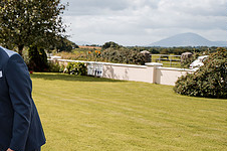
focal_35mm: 72
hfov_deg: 26.2
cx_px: -14
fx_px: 453
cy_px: 82
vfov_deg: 18.9
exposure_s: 1/2000
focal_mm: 28
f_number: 2.8
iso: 100
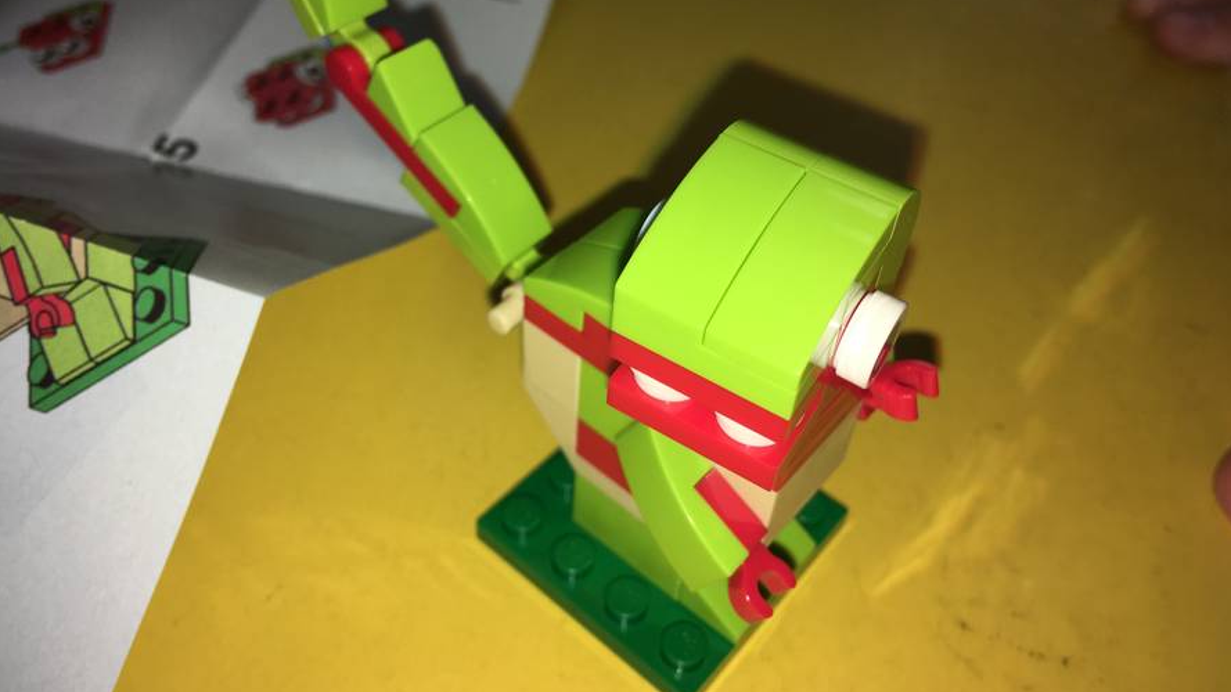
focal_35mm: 32
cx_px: 620
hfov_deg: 61.0
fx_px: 1044
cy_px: 258
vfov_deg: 36.5
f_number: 2.2
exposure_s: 1/329
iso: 25
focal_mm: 4.15
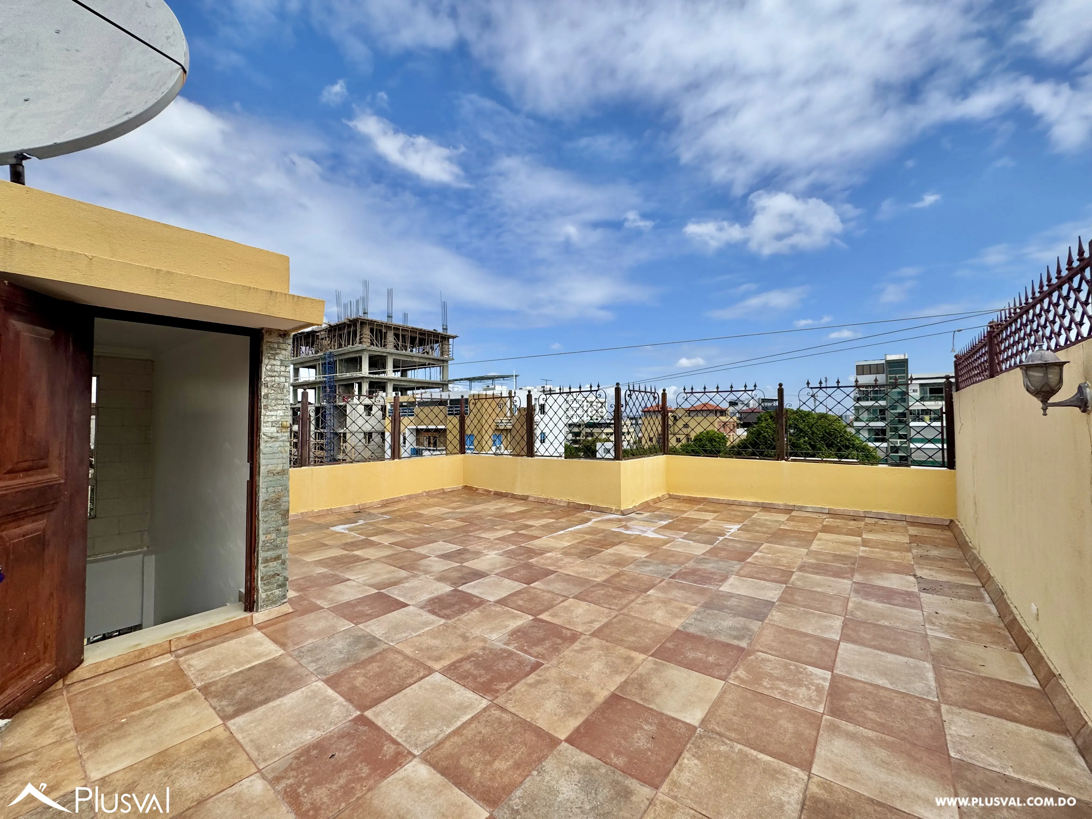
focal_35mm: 14
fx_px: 442
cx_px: 546
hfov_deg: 102.1
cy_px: 410
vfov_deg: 85.7
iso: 40
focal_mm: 2.22
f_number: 2.2
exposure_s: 1/2208
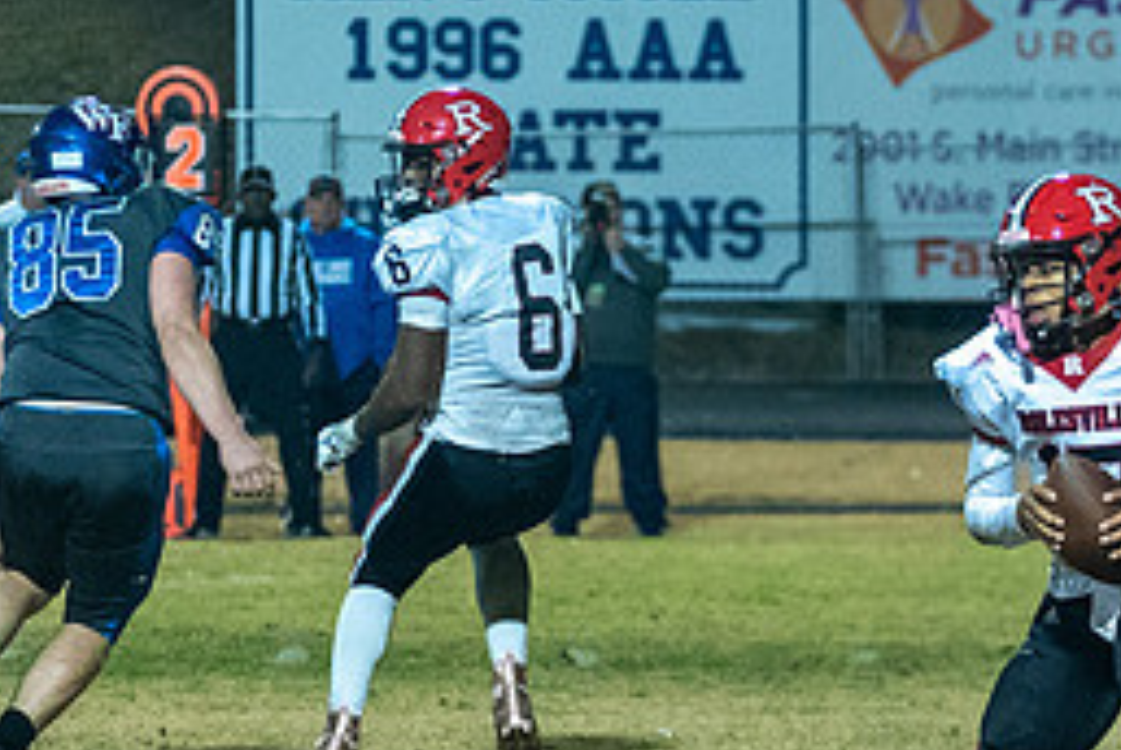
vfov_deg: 4.0
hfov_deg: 6.0
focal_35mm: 343
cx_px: 540
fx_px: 10693
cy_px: 263
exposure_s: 1/800
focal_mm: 104
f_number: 2.8
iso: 8000
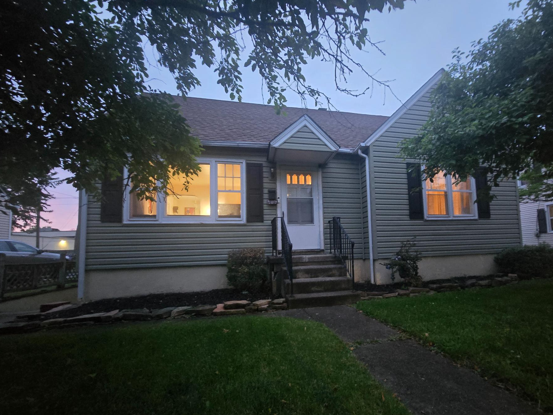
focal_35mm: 15
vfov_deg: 81.3
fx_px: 240
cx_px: 316
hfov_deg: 97.5
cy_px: 234
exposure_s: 1/24
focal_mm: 2.2
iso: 1250
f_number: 2.2
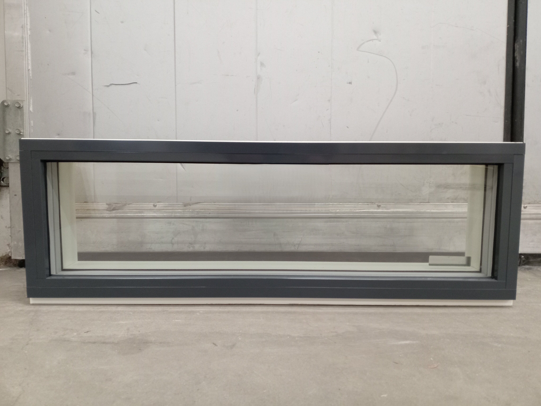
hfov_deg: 65.3
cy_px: 203
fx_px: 422
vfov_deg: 51.4
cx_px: 270
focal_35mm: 27
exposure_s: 1/20
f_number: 1.8
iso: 1279
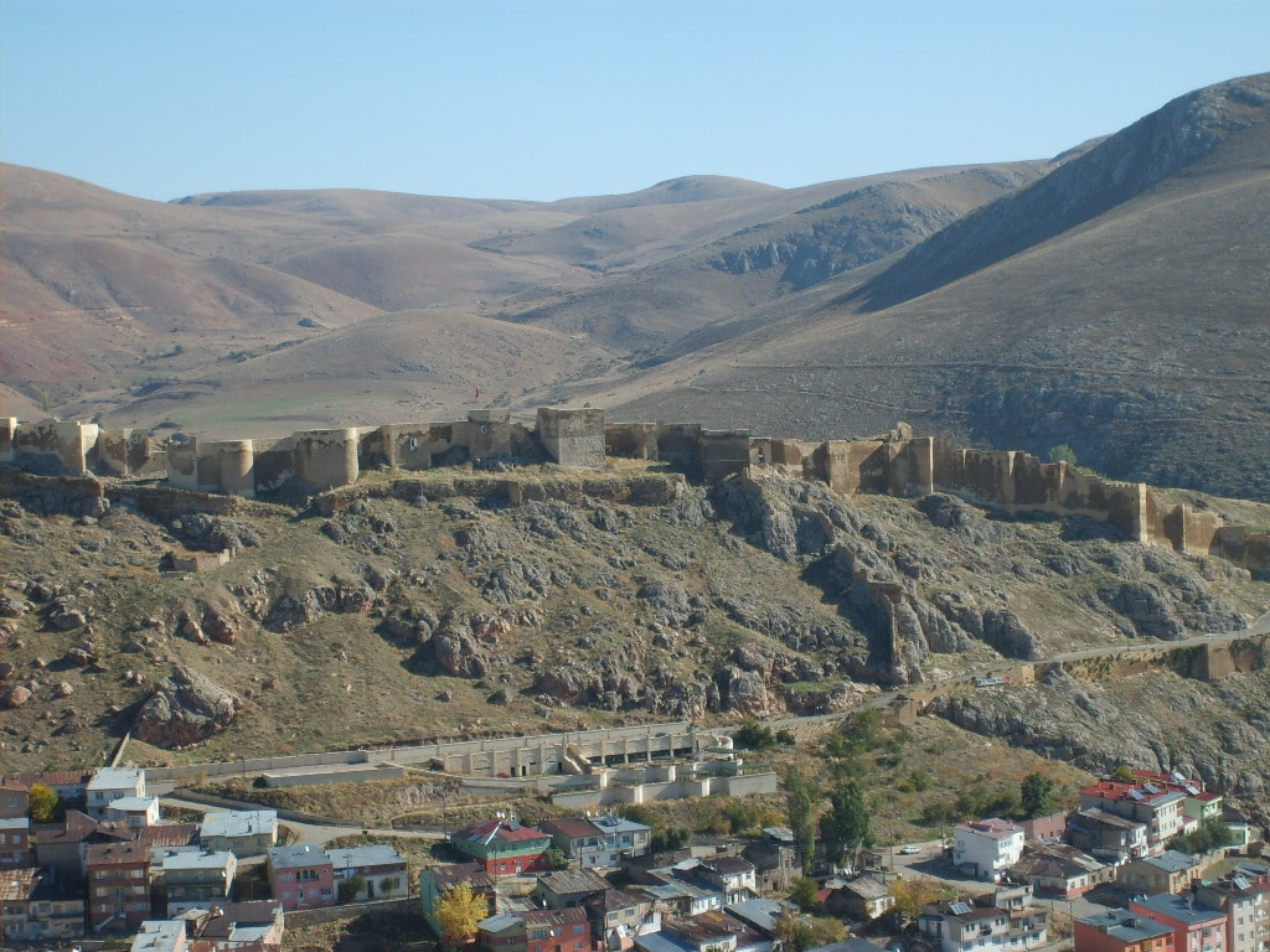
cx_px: 635
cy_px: 476
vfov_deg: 16.1
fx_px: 3375
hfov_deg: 21.3
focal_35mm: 92
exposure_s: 1/500
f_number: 4.6
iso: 50
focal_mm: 15.5
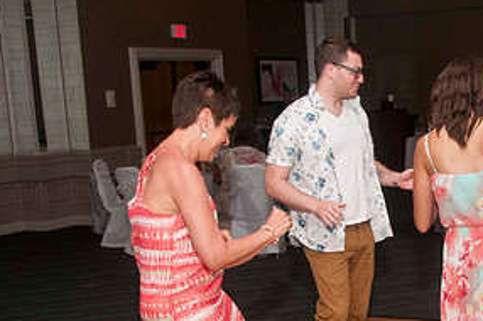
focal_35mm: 67
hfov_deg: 29.3
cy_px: 237
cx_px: 404
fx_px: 898
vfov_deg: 20.1
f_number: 5.6
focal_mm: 22
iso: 400
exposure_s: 1/60
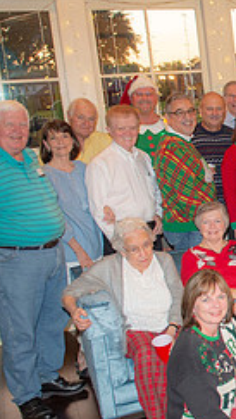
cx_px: 417
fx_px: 666
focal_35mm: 60
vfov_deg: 34.9
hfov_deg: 16.8
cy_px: 222
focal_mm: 24
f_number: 3.5
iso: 800
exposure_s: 1/60
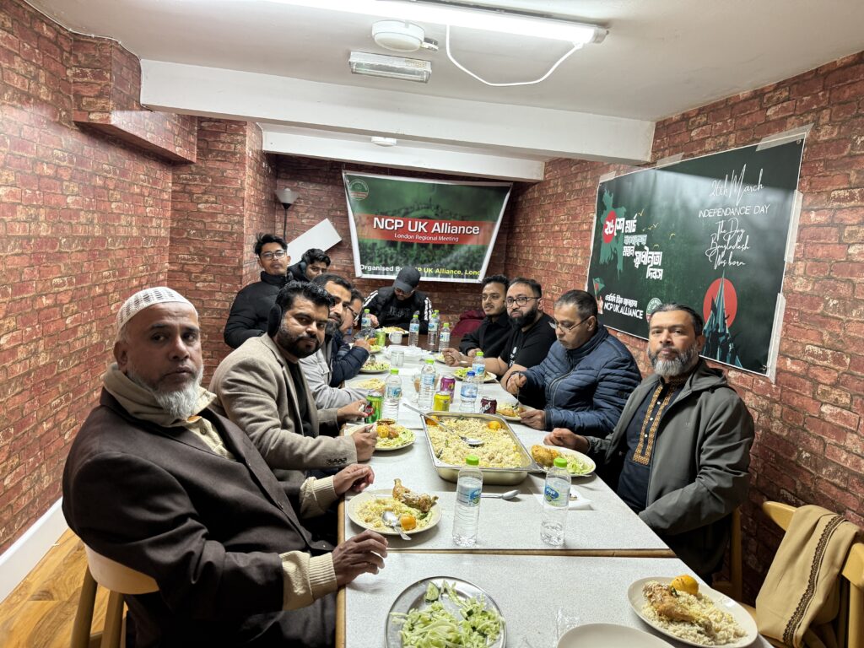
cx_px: 432
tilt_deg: -8.4
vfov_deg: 56.8
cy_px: 324
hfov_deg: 71.6
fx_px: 599
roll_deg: -6.3
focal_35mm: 24
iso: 200
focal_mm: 6.76
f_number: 1.78
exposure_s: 1/63
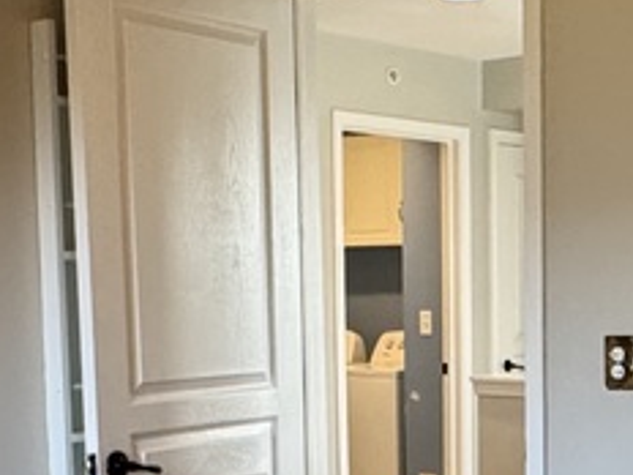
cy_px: 500
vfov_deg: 16.5
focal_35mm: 87
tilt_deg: -7.9
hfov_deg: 22.0
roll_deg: +0.2
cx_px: 557
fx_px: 1591
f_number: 2.2
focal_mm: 2.22
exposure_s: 1/120
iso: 320
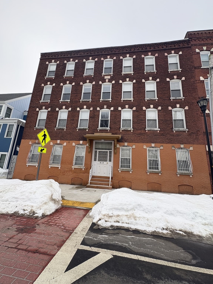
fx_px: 115
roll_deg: -3.6
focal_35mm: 14
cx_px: 106
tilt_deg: +12.6
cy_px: 142
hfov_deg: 85.7
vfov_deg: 102.1
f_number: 2.2
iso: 40
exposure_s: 1/383
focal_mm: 2.22
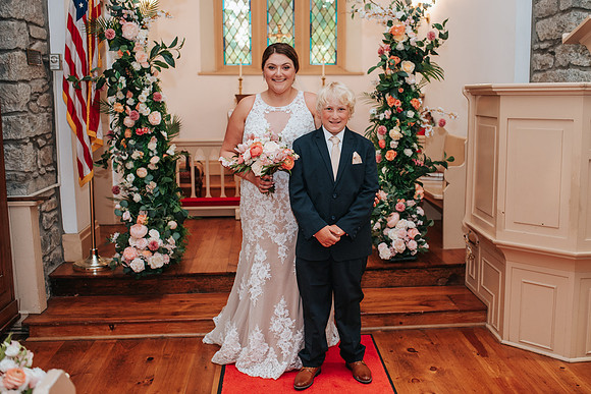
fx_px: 644
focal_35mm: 39
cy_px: 186
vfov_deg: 34.0
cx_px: 324
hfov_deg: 49.2
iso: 1000
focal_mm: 35
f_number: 3.2
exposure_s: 1/200
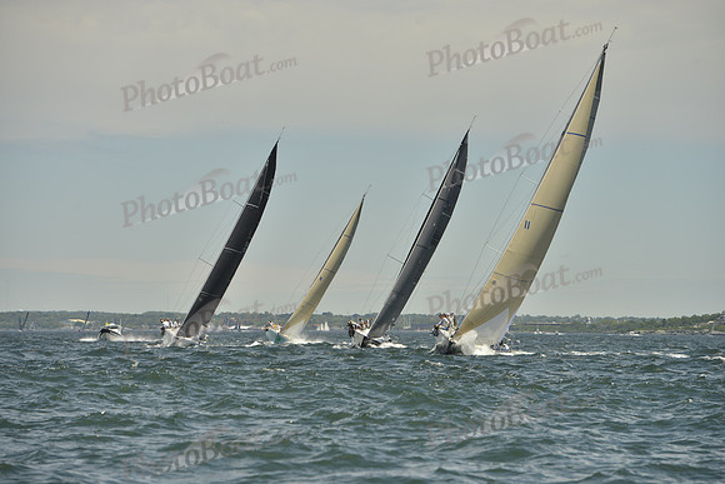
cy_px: 242
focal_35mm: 185
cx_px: 362
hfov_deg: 11.1
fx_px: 3726
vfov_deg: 7.4
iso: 280
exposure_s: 1/1600
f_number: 9
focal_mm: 185
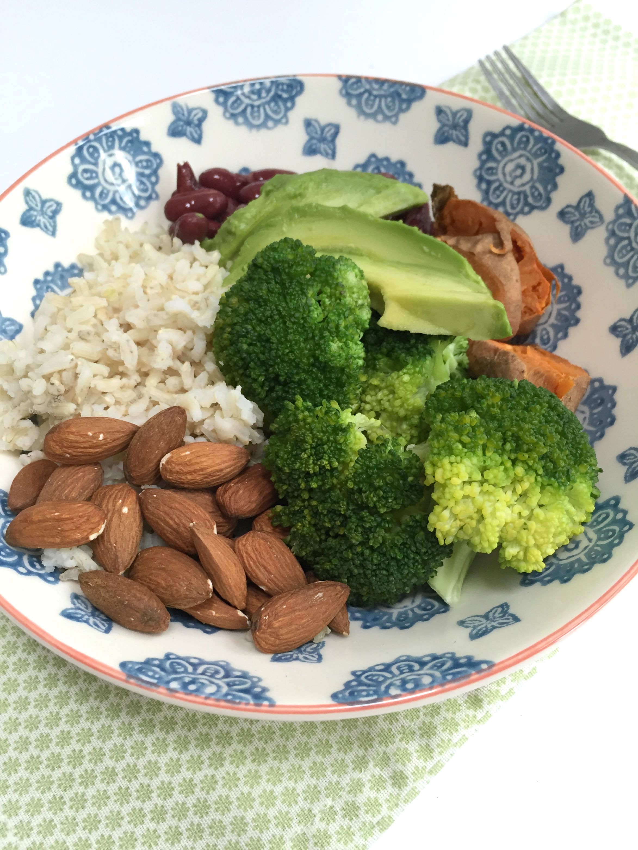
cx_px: 319
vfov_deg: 61.7
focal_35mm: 29
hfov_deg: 48.2
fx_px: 713
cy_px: 425
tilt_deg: -56.8
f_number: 2.2
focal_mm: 4.15
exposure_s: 1/30
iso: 40
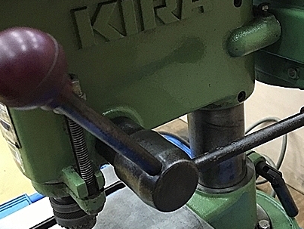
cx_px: 210
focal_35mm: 46
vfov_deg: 31.5
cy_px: 88
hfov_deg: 40.5
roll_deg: +5.4
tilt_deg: -26.6
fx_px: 404
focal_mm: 4.15
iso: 200
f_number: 2.2
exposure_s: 1/30
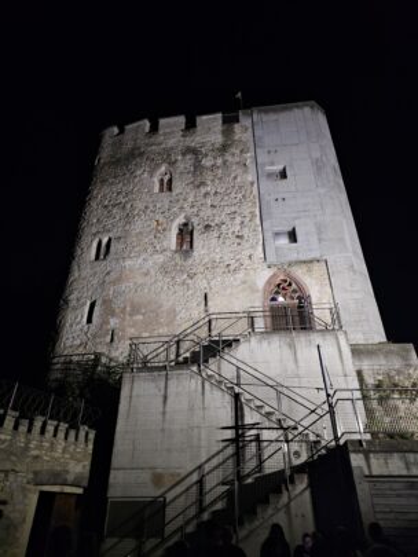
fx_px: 370
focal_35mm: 23
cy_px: 278
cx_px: 209
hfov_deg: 58.9
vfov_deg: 73.9
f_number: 1.7
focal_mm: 6.3
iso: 800
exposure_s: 1/25
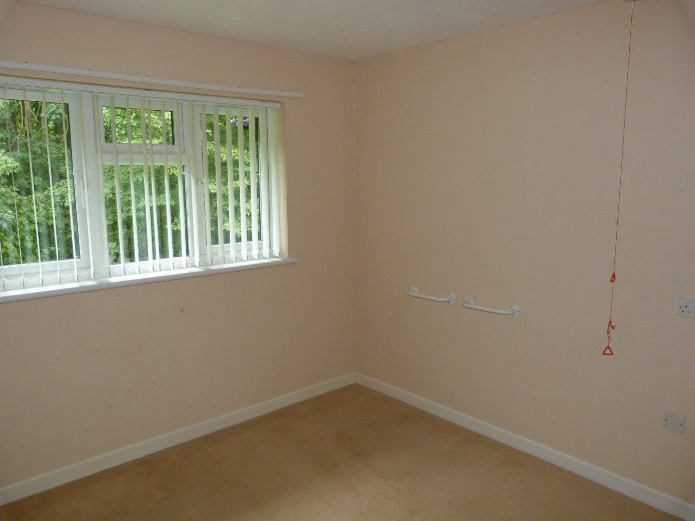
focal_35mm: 25
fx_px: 502
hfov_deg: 69.4
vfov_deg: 54.9
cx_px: 348
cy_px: 260
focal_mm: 4.5
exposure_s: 1/60
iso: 125
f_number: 2.8
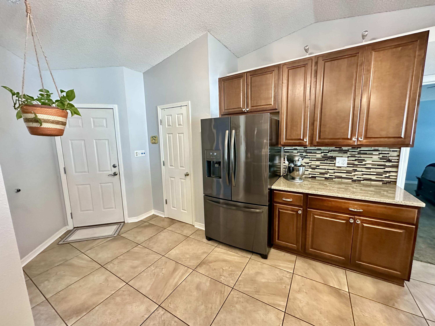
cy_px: 163
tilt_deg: -8.2
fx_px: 176
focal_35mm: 14
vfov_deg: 85.7
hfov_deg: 102.1
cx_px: 218
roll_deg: +0.9
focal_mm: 2.22
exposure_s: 1/40
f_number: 2.2
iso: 800
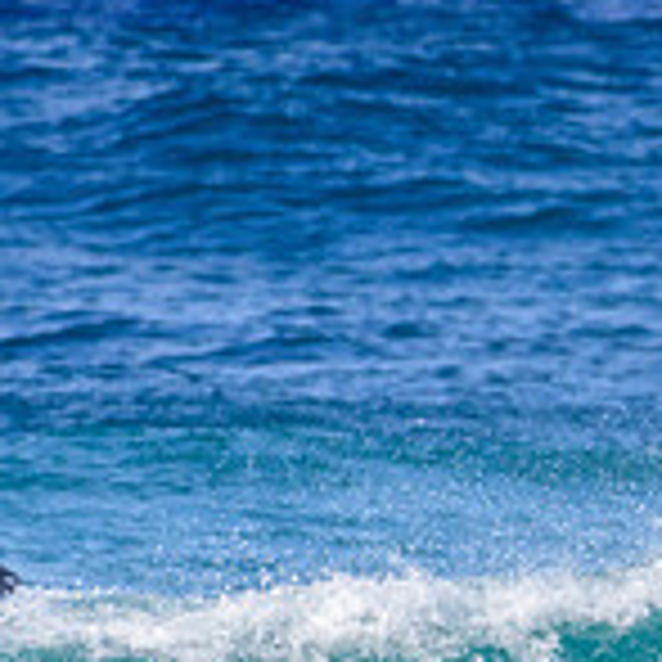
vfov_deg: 0.7
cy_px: 768
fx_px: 54459
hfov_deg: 0.7
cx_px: 941
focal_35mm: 2517
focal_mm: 500
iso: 400
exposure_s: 1/2000
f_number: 5.6
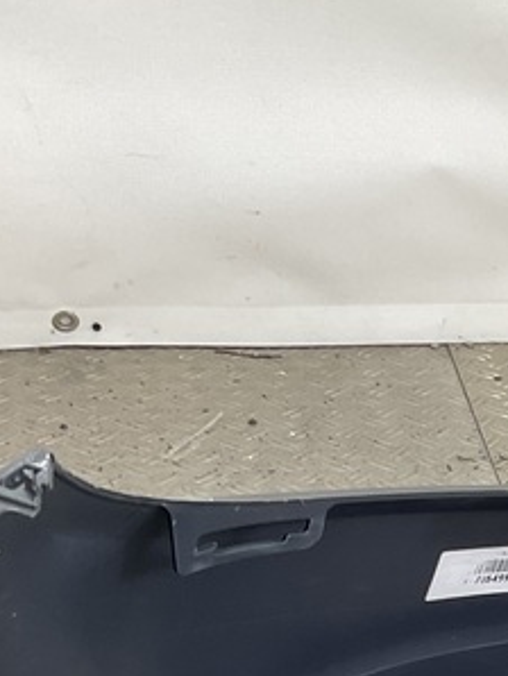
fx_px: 1915
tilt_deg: -34.5
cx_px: 742
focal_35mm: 98
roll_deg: -9.9
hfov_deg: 14.2
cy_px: 774
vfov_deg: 19.1
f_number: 1.8
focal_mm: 3
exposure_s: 1/120
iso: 40
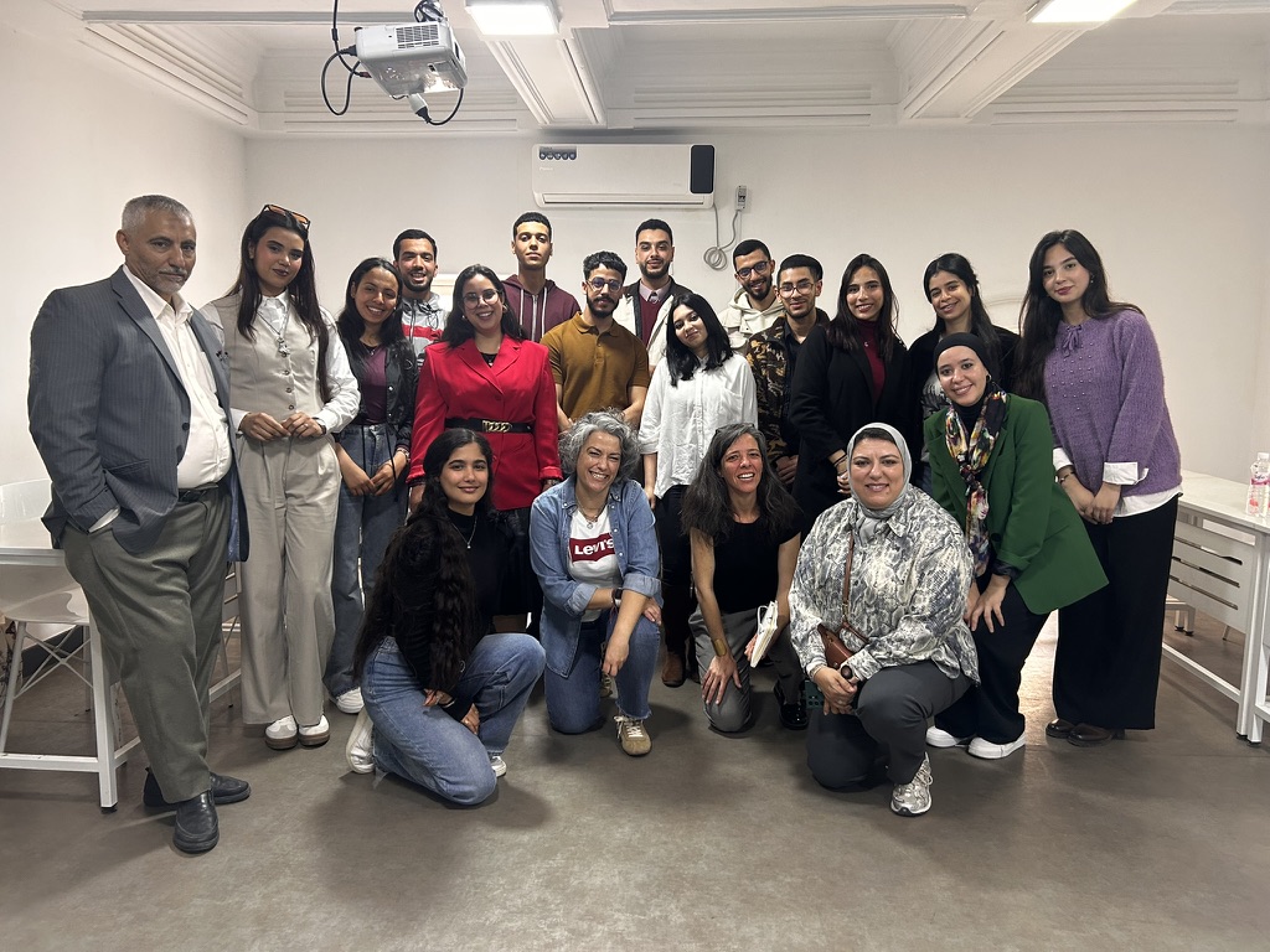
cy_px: 476
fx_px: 954
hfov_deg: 67.3
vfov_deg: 53.1
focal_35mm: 26
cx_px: 635
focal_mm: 5.7
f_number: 1.5
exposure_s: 1/50
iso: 160
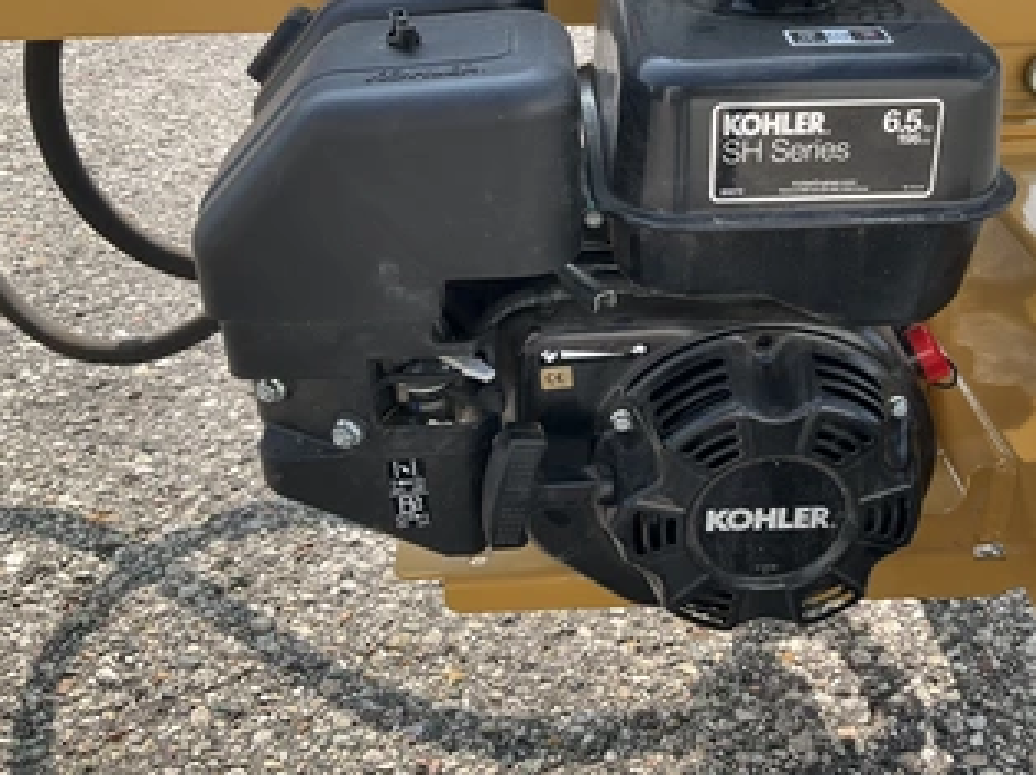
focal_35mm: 37
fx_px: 1107
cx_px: 627
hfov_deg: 49.8
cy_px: 297
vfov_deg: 38.4
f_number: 1.8
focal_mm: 3
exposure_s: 1/627
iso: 25
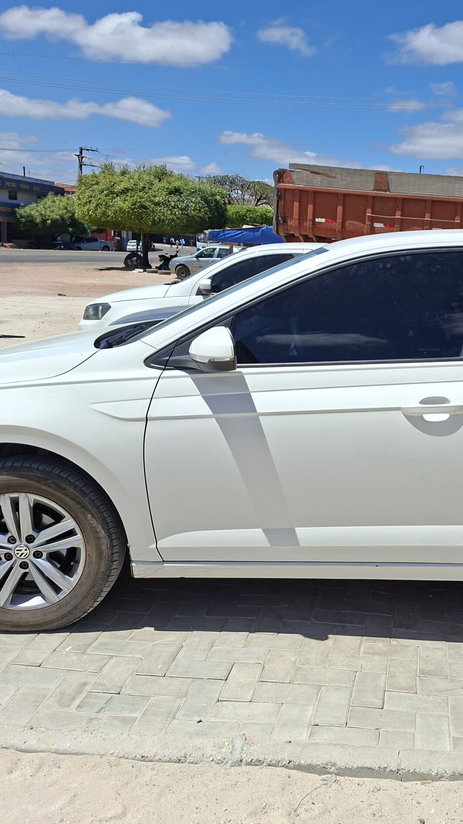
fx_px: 742
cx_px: 387
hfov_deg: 33.4
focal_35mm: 34
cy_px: 408
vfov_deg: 58.0
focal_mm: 5.54
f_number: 1.8
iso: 50
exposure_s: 1/3106
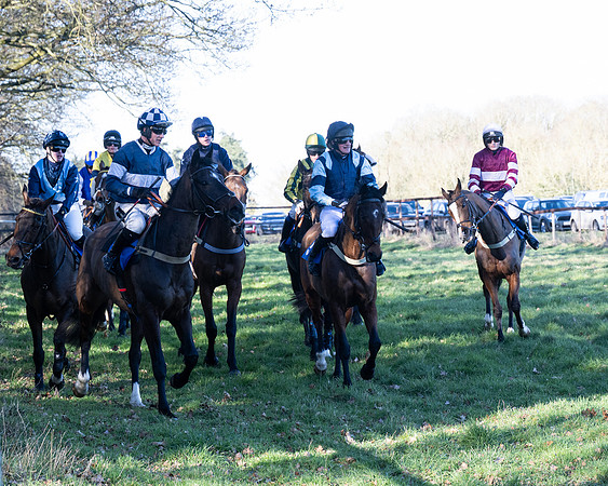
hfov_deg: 13.5
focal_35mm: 142
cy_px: 284
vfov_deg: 10.8
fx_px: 2558
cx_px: 436
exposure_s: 1/500
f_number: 5
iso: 400
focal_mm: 70
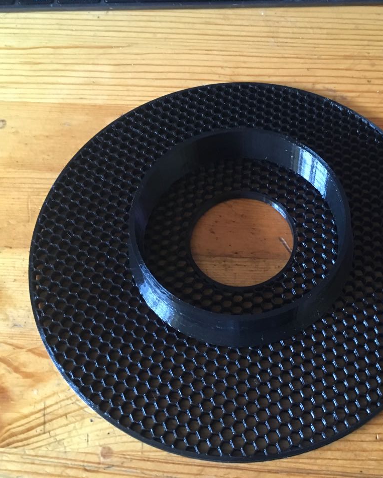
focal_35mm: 38
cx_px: 264
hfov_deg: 38.6
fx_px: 538
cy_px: 239
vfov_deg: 47.9
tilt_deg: -63.5
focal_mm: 4.15
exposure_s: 1/17
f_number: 2.2
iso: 250
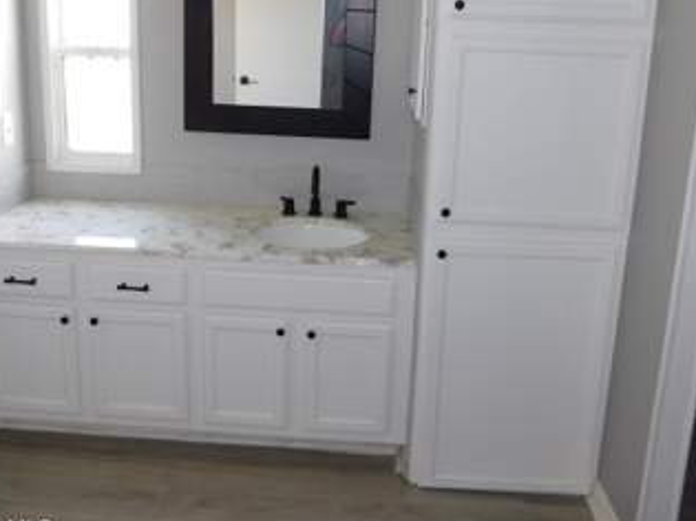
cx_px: 329
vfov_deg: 40.1
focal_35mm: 35
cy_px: 167
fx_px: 703
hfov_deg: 52.6
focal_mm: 4
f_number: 3
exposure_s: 1/30
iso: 200
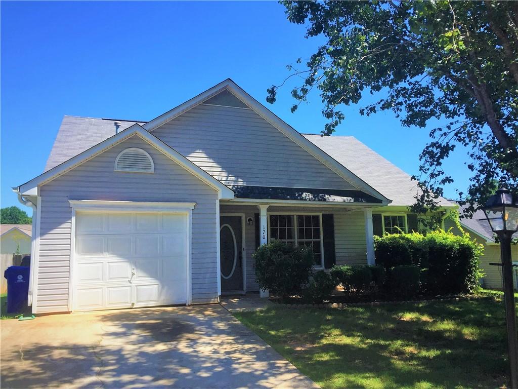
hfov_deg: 61.7
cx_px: 259
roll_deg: +0.1
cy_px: 194
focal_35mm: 29
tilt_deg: +8.9
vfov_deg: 48.2
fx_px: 434
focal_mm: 4.15
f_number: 2.2
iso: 32
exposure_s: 1/942
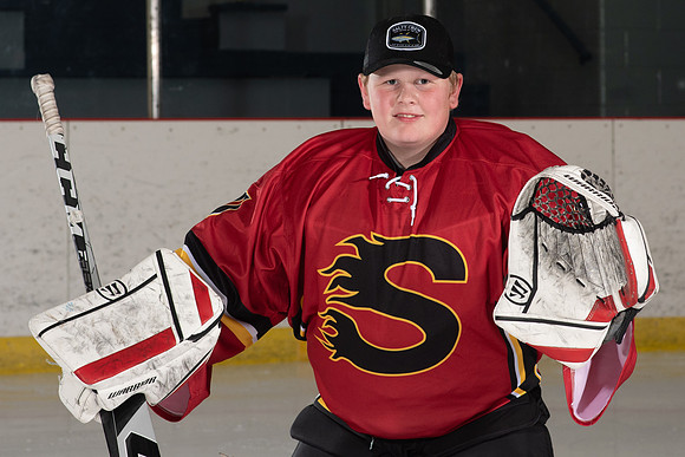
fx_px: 2861
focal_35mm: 150
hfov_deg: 13.6
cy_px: 91
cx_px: 400
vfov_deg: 9.1
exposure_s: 1/200
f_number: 7.1
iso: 500
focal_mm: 85
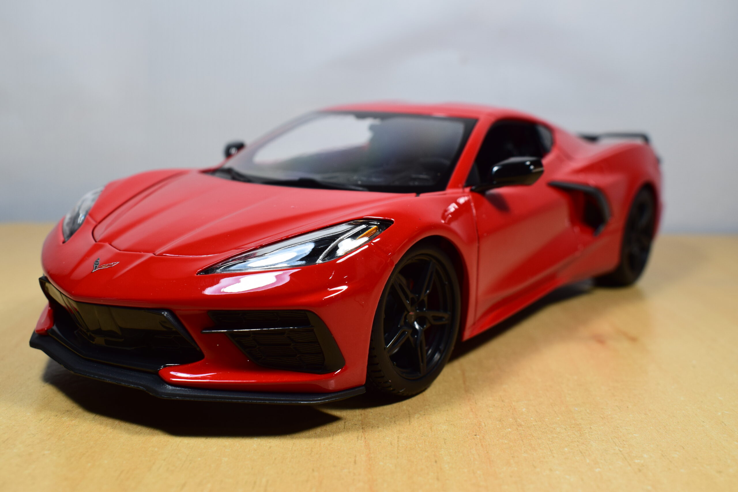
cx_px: 369
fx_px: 799
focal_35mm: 39
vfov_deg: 34.2
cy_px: 246
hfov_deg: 49.6
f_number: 8
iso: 400
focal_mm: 26
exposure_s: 1/60
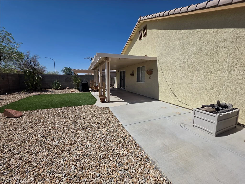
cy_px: 92
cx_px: 122
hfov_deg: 106.2
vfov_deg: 89.9
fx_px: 92
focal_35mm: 13
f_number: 1.9
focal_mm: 2.2
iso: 40
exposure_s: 1/4413
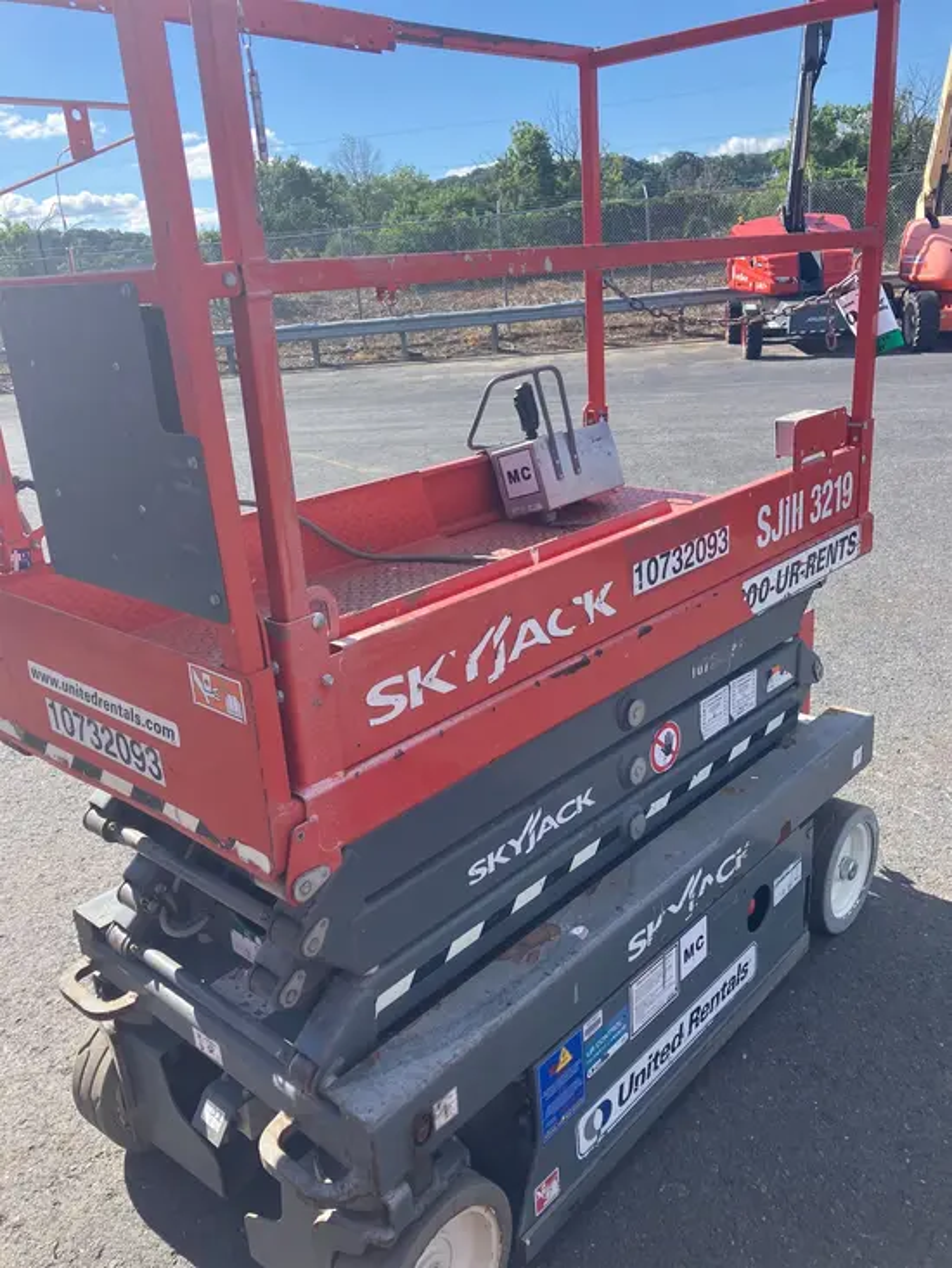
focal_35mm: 28
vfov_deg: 63.4
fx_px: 1026
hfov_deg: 49.8
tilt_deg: -16.3
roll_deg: +5.9
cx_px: 476
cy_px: 634
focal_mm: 3.99
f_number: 1.8
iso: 32
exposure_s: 1/934
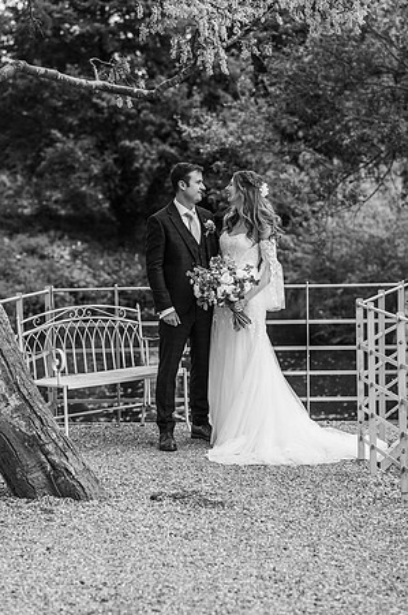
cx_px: 204
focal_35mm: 85
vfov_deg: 23.9
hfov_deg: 16.0
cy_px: 308
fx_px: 1448
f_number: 3.2
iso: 100
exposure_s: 1/640
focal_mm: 85
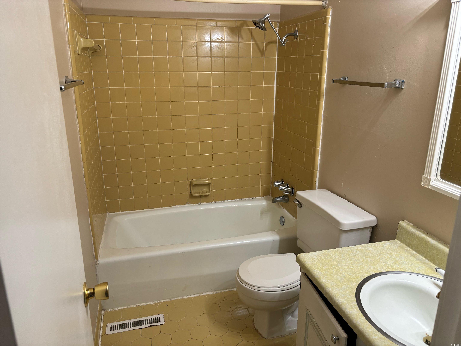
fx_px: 346
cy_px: 173
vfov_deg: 53.1
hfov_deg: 67.3
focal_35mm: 26
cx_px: 230
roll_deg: +0.1
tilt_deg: -15.6
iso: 80
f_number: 1.6
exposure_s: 1/60
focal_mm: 5.96
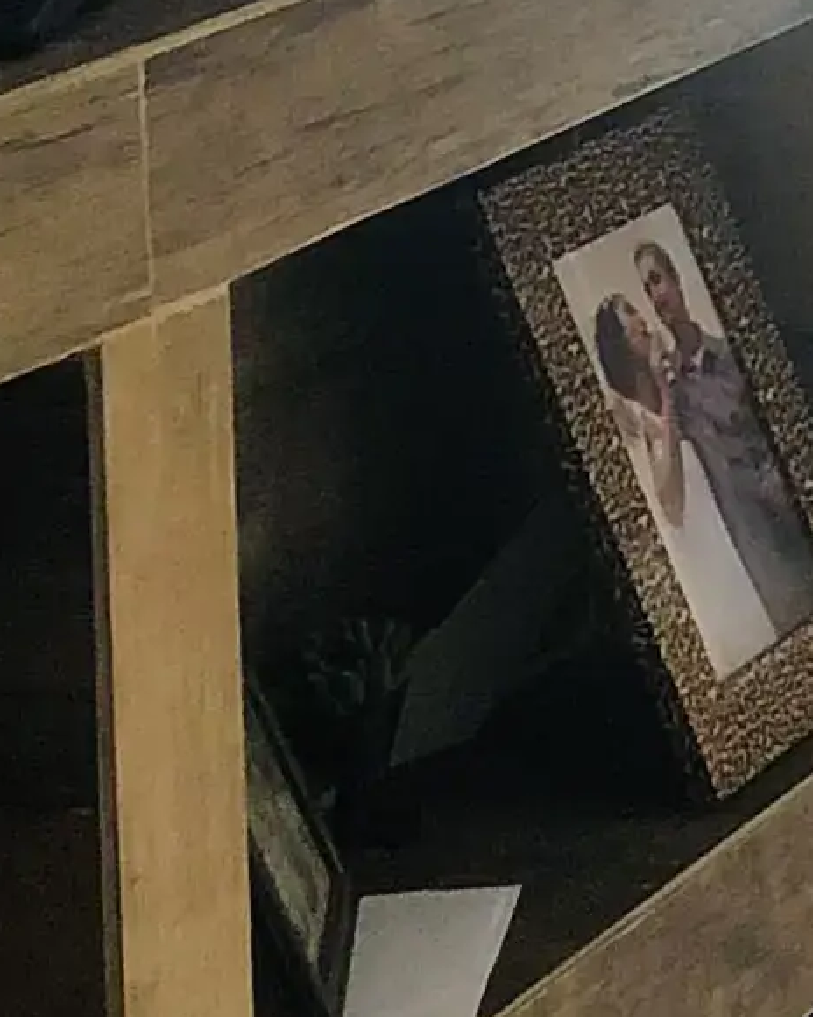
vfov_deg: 9.8
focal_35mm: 190
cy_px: -635
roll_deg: +1.0
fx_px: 5715
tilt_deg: -3.6
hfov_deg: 7.8
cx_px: 1601
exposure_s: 1/24
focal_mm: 3.99
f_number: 1.8
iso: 40
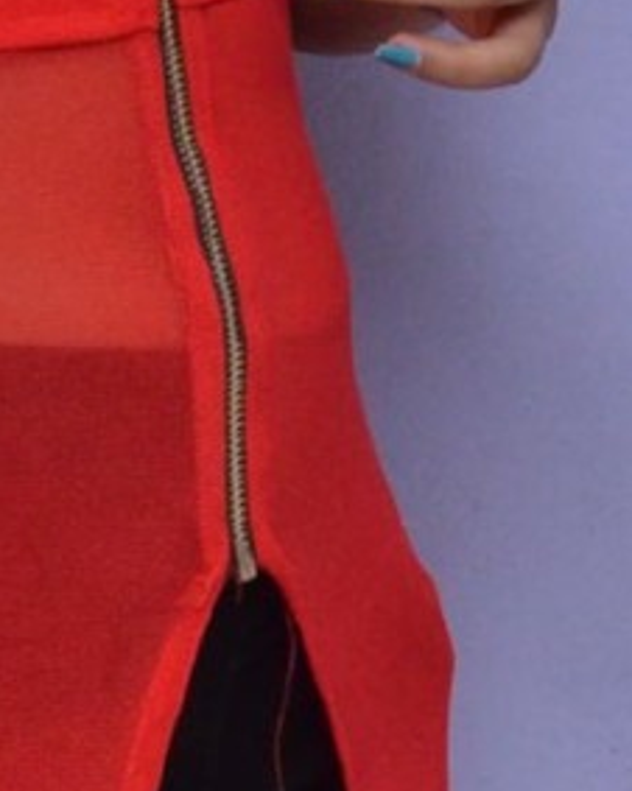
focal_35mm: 375
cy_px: -113
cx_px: -240
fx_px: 8777
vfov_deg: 5.1
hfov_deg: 4.1
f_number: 8
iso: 1600
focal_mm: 50
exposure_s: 1/125
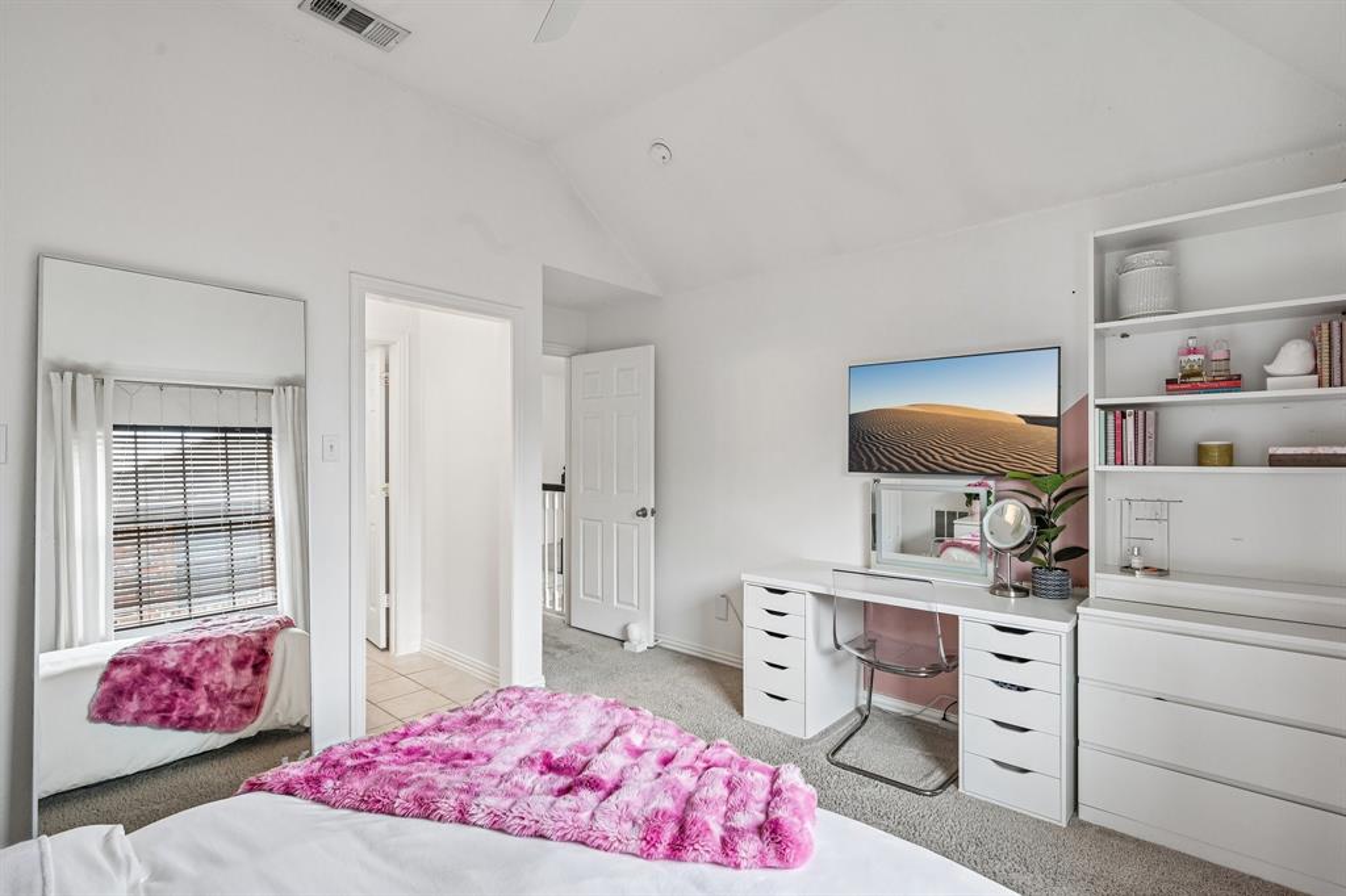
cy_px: 448
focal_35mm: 16
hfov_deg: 95.0
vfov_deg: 72.0
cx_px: 673
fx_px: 617
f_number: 8
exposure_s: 1/40
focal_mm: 16.5
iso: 400
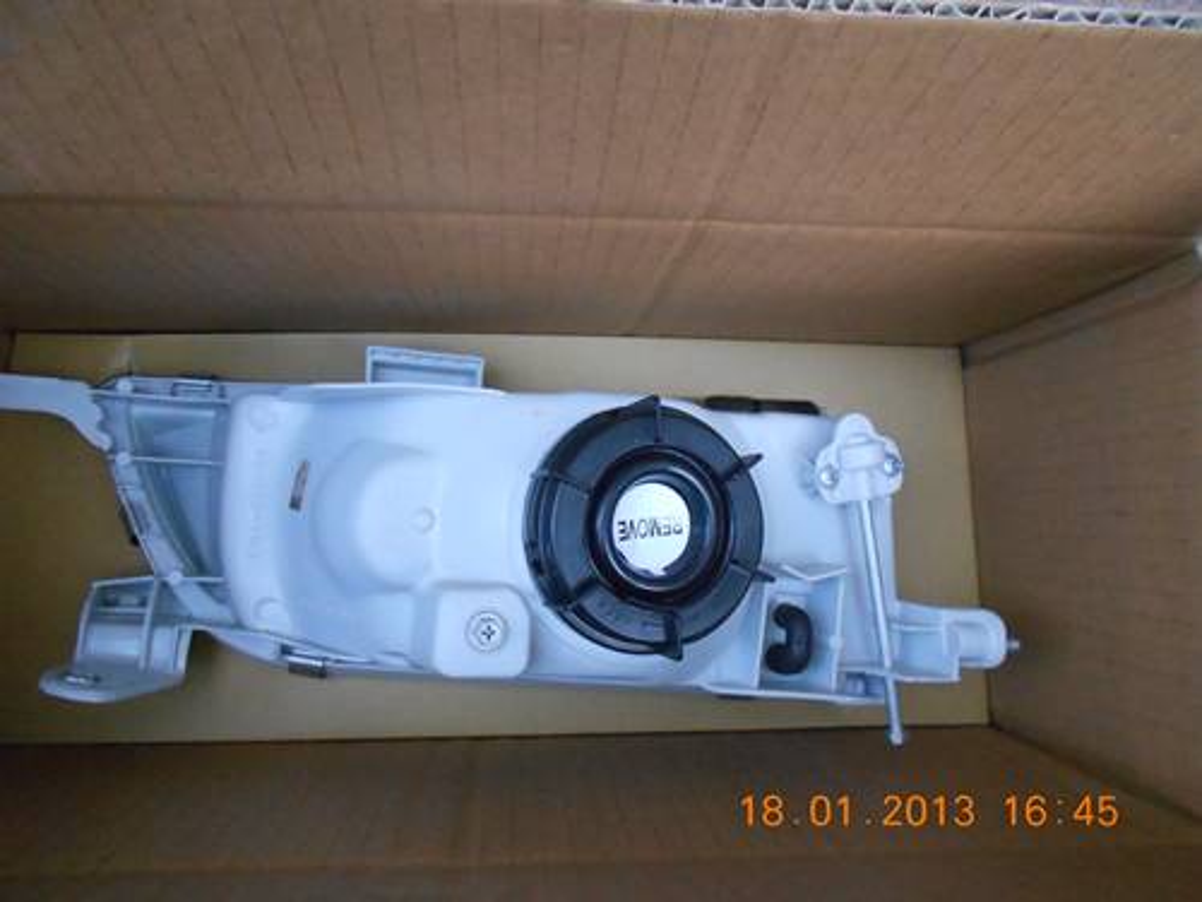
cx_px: 601
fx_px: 903
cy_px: 451
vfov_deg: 53.1
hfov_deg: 67.3
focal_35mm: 26
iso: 640
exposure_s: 1/125
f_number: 3.2
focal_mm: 4.6
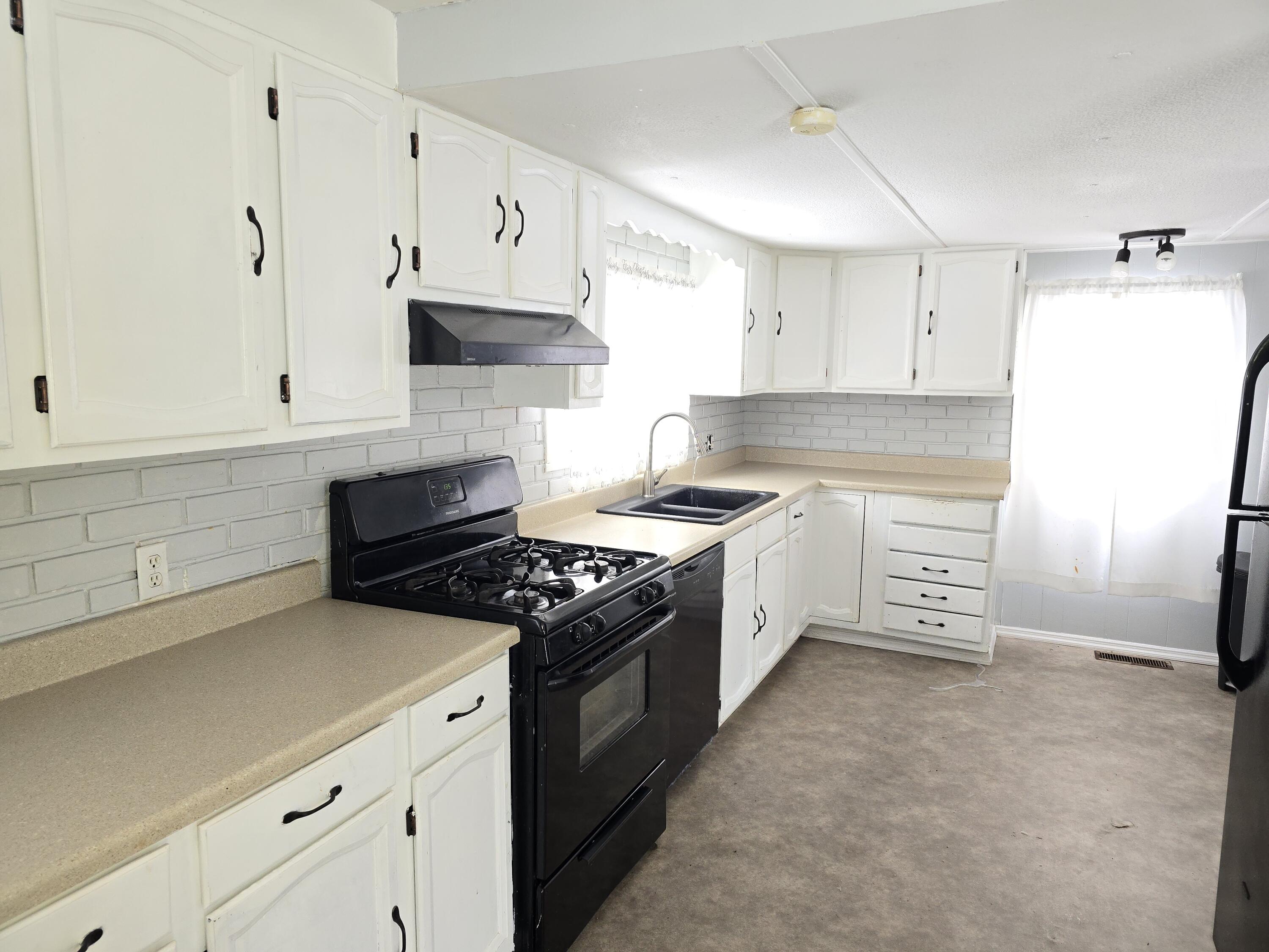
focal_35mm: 23
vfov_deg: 58.9
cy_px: 476
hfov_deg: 73.9
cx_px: 634
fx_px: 843
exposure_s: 1/40
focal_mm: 6.3
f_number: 1.7
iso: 100
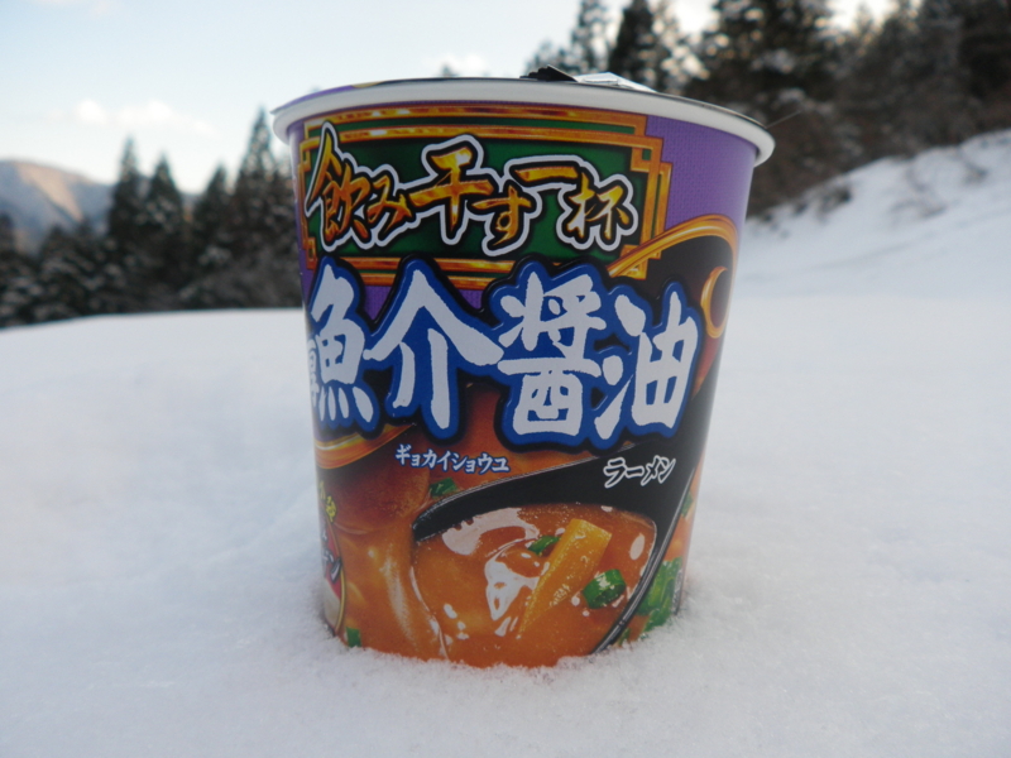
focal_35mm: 35
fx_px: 1022
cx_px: 506
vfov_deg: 40.7
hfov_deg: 52.6
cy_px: 379
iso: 64
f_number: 3.8
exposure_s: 1/200
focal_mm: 6.2
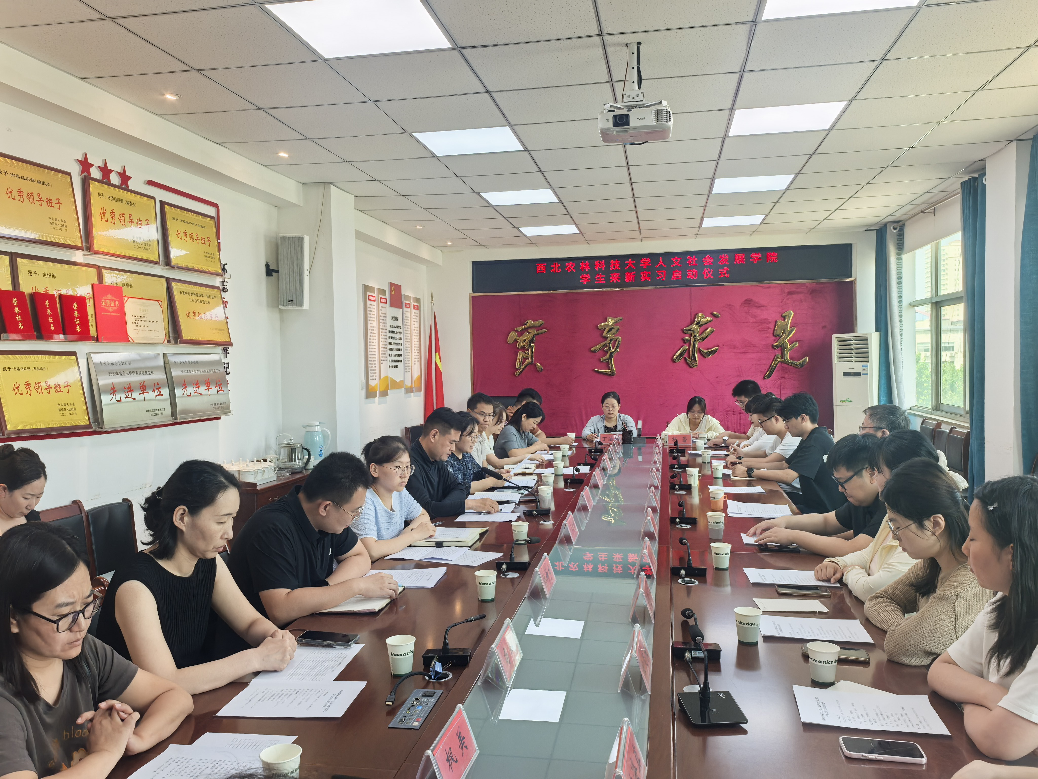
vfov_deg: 51.4
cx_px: 519
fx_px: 810
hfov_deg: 65.3
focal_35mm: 27
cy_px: 390
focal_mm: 6.98
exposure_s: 1/100
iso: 320
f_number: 4
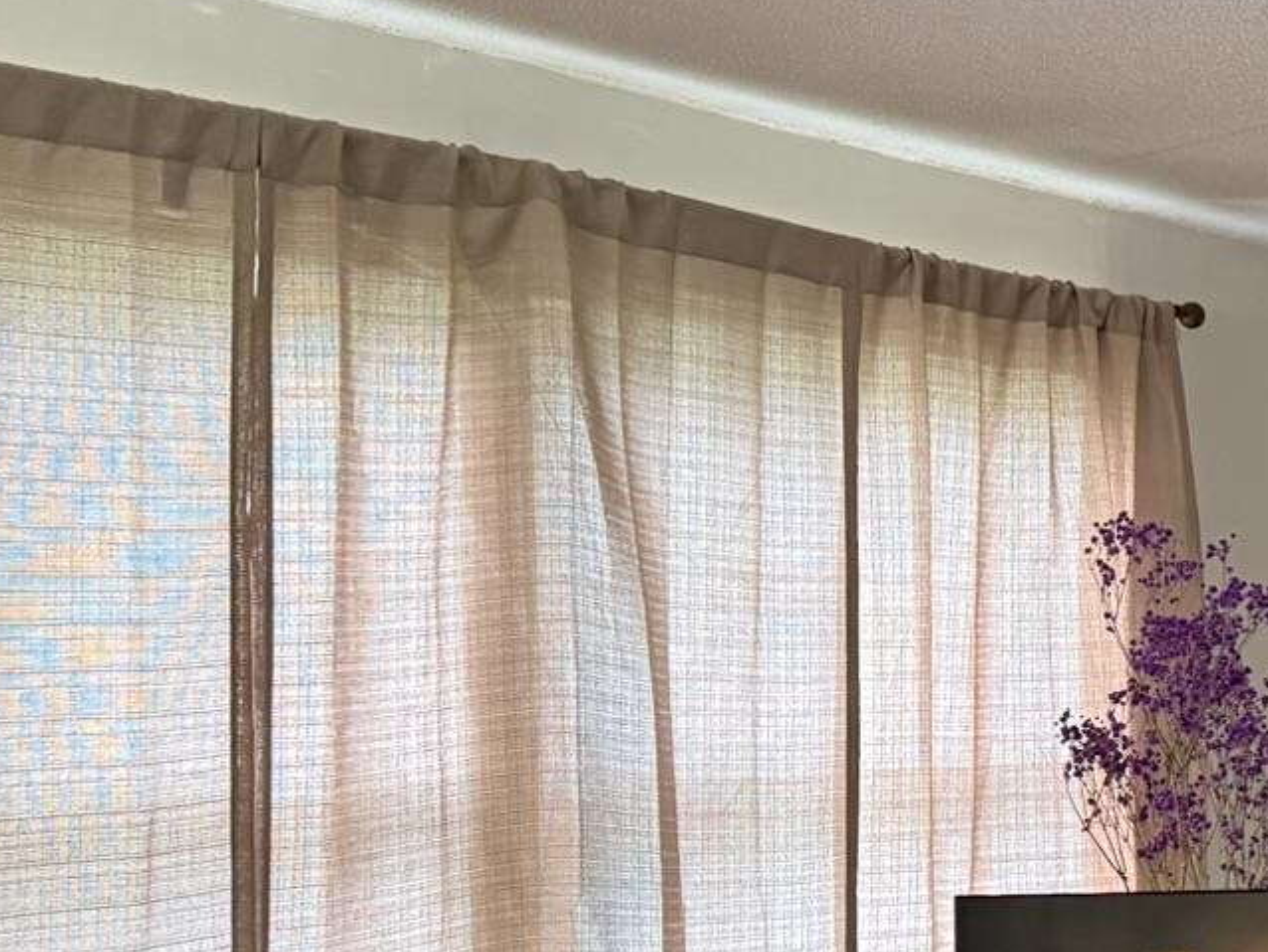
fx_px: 2822
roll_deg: +0.3
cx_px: 1852
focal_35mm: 77
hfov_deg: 21.6
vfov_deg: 19.0
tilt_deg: -1.3
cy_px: 737
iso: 400
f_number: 1.78
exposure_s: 1/60
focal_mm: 6.76
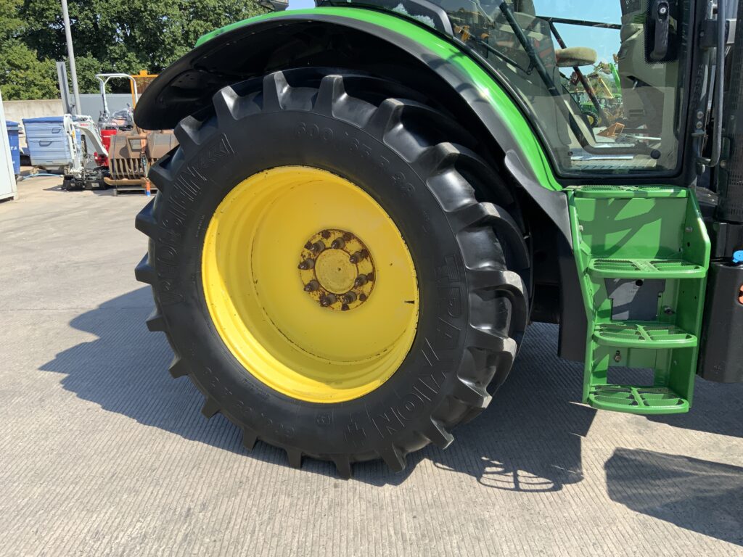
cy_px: 278
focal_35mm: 29
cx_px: 372
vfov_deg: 48.2
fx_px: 622
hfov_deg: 61.7
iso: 16
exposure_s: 1/997
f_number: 1.8
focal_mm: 3
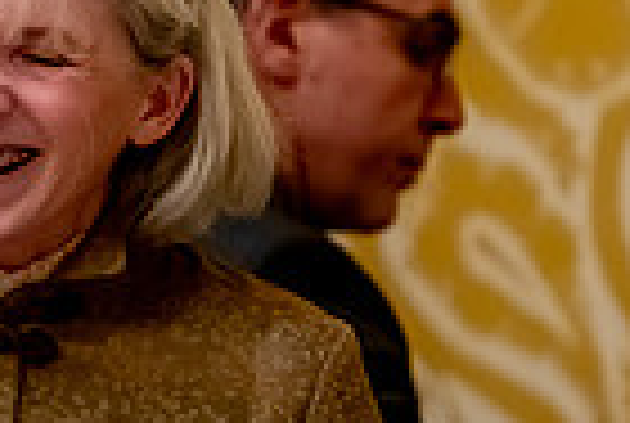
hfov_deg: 2.5
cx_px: -4
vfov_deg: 1.7
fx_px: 14503
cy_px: 340
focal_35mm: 827
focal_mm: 200
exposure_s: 1/250
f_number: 2.8
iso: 6400
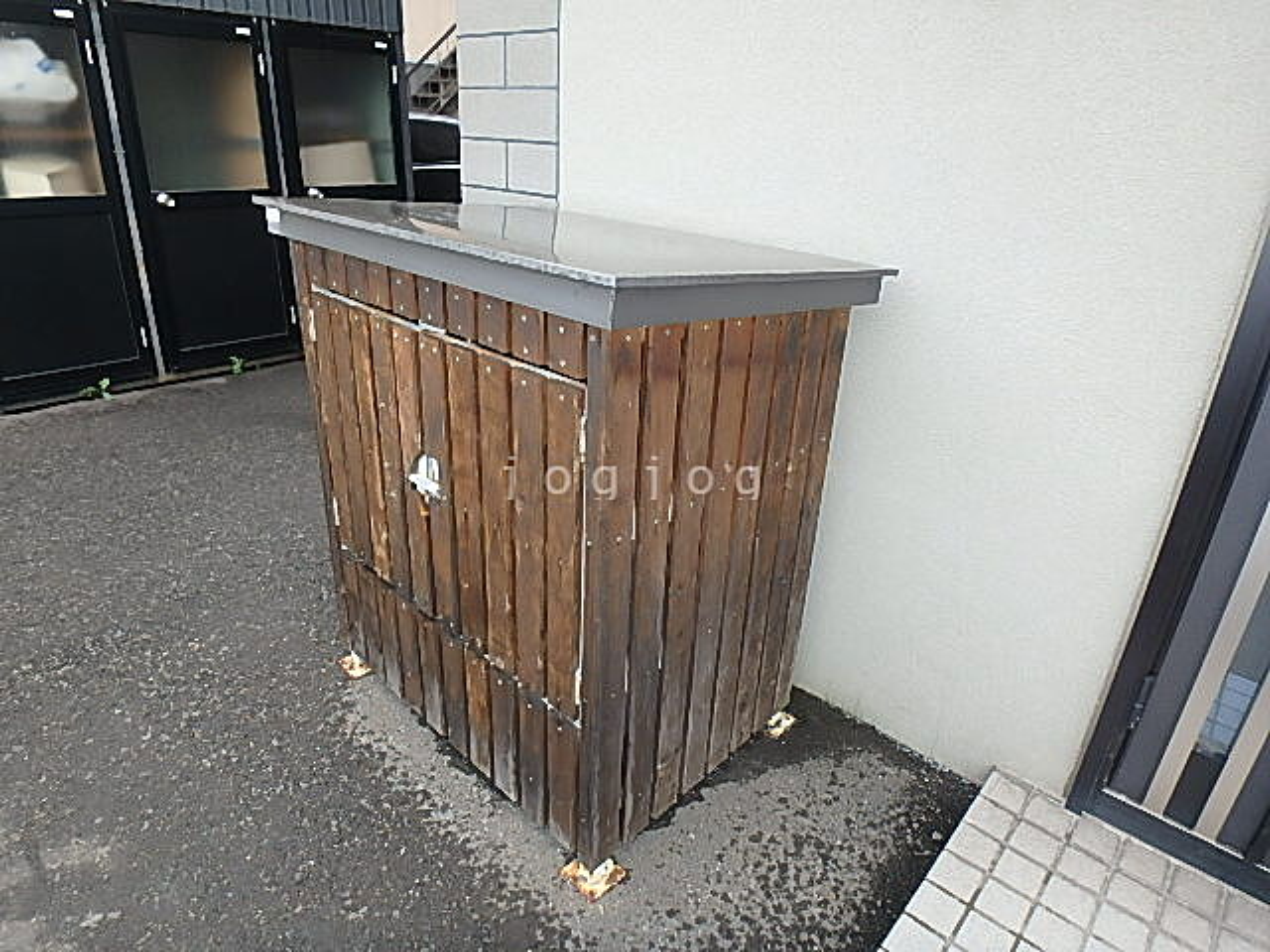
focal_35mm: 21
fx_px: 770
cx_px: 635
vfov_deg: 63.4
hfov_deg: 79.0
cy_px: 476
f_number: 3.5
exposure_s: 1/60
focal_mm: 3.7
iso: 125
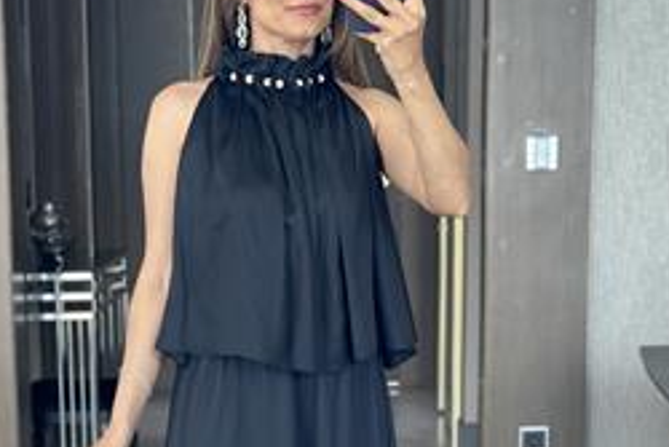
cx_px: 278
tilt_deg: -20.3
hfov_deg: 20.2
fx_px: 1878
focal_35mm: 101
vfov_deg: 13.4
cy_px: 463
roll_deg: +1.3
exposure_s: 1/115
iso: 125
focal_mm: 6.86
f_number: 1.78
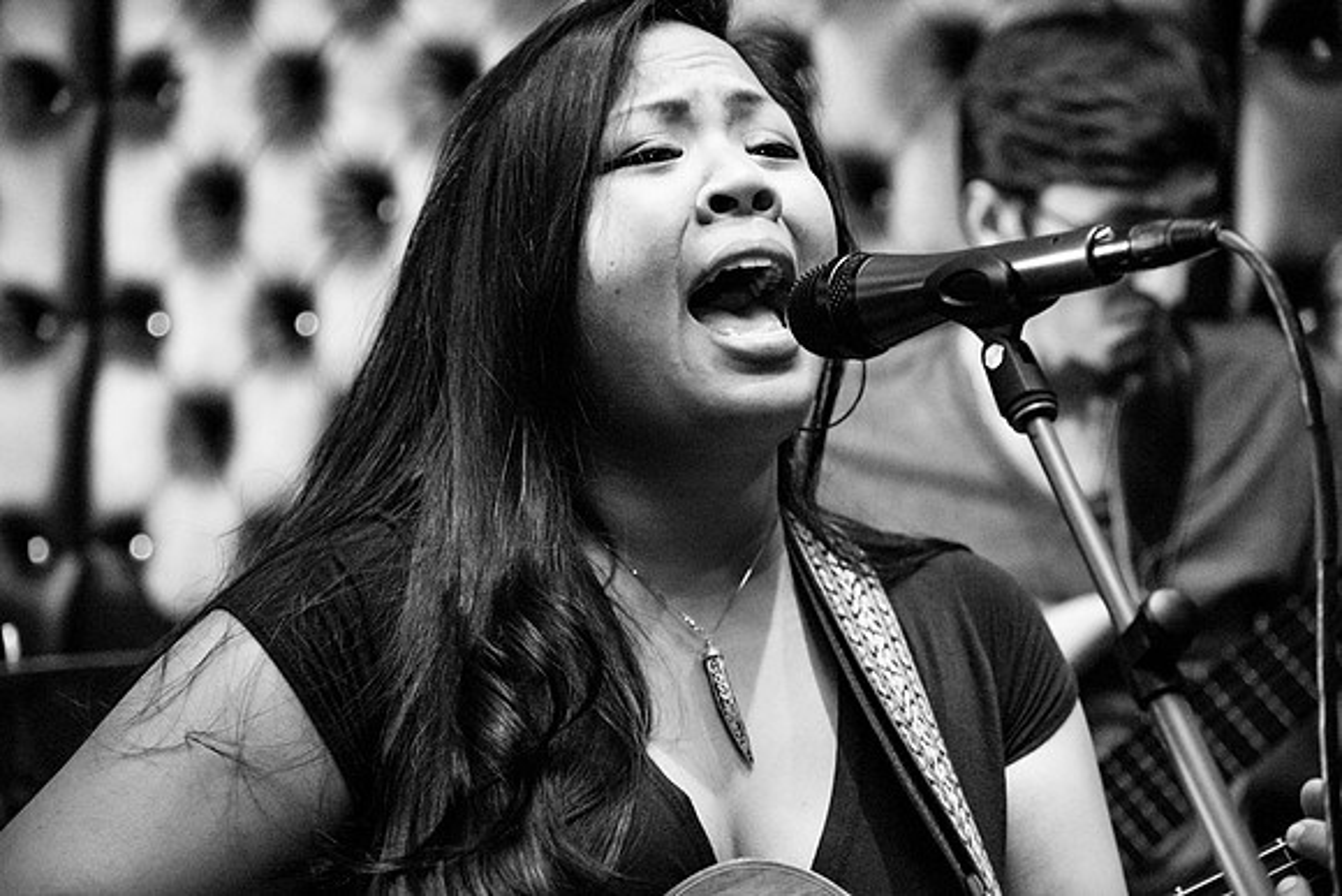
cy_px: 448
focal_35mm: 92
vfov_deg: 14.9
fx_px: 3430
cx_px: 671
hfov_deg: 22.1
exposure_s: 1/200
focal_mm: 92
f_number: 4
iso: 6400
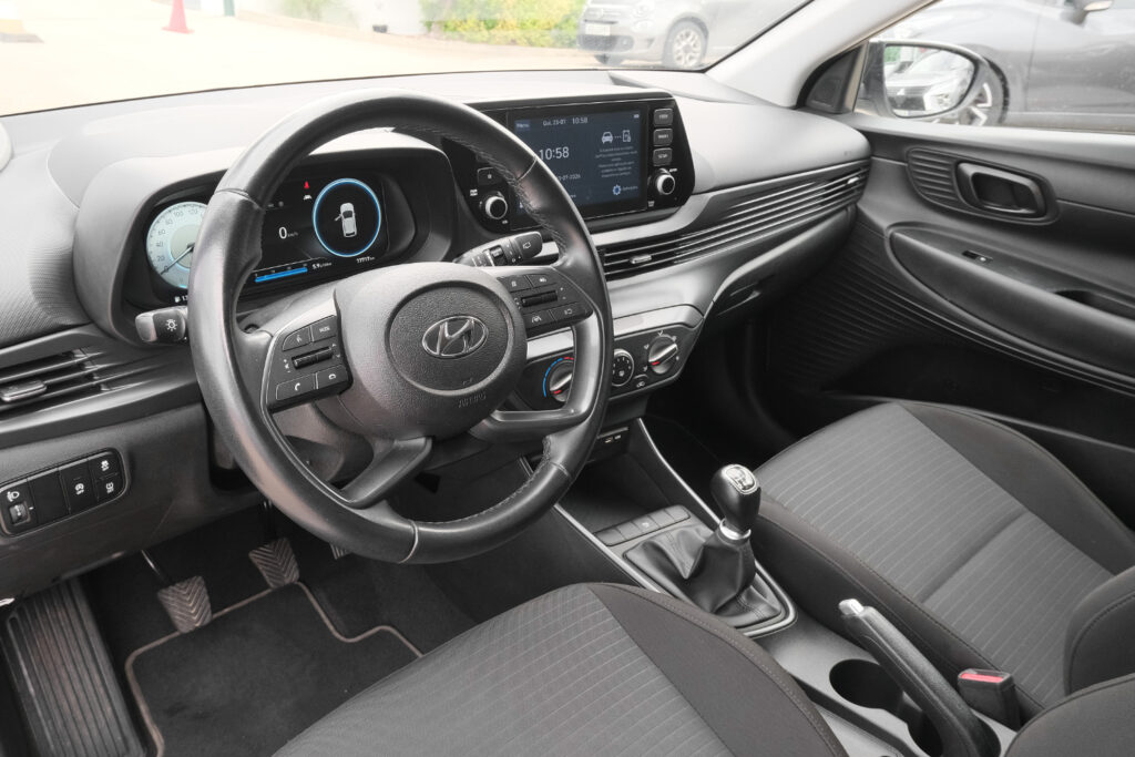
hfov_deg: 63.7
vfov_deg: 45.0
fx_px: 914
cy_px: 378
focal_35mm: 29
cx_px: 568
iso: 2000
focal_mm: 19.2
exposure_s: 1/60
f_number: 9
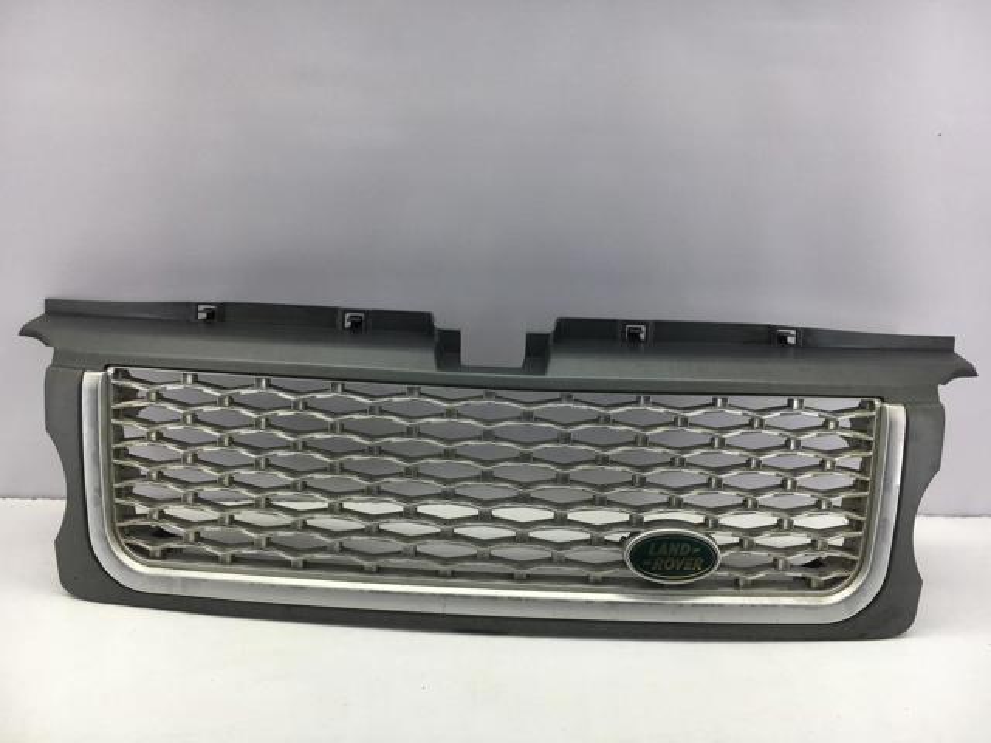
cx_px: 496
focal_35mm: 29
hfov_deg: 61.7
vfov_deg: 48.2
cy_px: 372
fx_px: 830
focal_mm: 4.15
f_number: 2.2
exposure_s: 1/100
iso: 25
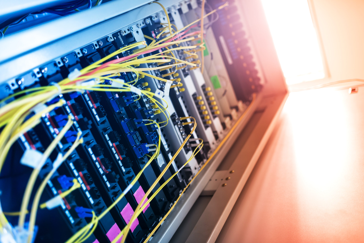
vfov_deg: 37.9
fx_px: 354
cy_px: 122
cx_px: 182
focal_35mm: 35
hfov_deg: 54.4
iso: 200
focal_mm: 35
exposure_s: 1/40
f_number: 1.8
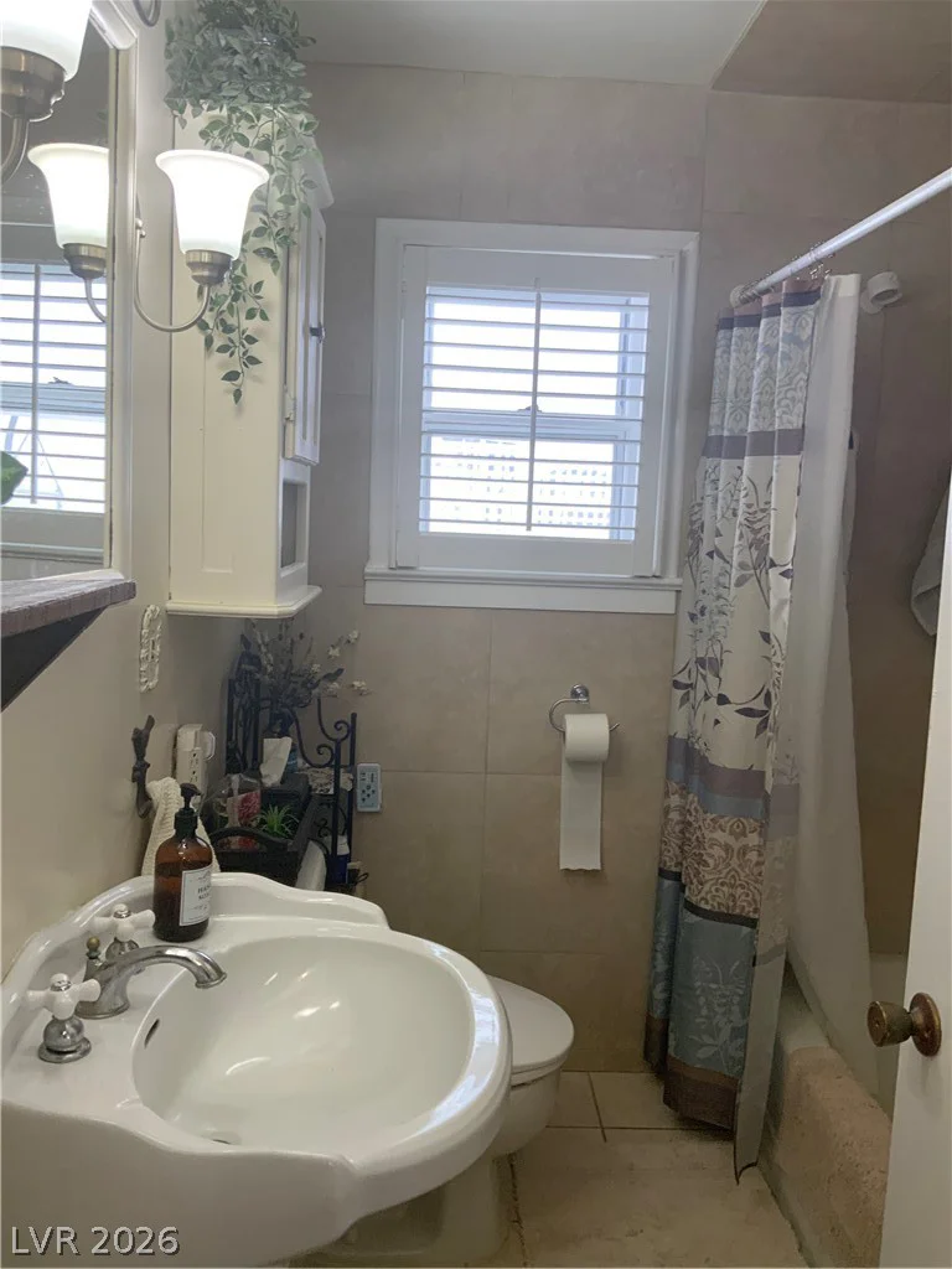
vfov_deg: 61.7
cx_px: 476
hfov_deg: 48.2
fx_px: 1063
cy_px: 634
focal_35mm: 29
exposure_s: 1/60
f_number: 1.8
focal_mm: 3
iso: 50
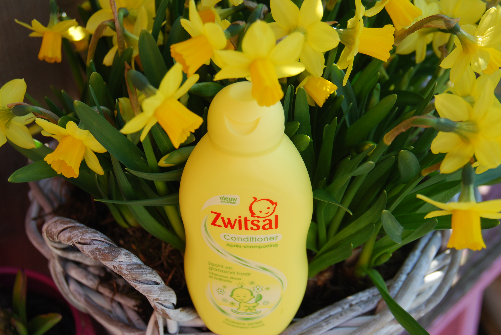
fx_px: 836
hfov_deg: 33.4
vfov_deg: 22.7
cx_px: 250
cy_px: 168
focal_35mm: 60
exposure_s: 1/125
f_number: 5.6
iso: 125
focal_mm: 40
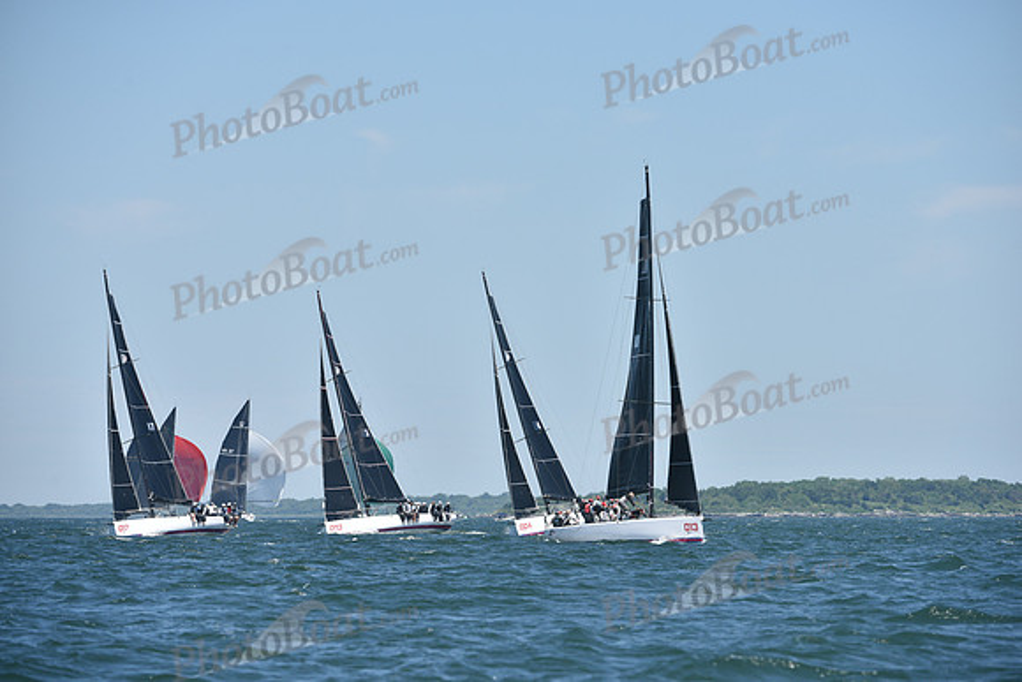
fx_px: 7950
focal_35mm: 280
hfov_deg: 7.4
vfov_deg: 4.9
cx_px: 511
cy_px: 341
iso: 250
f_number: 7.1
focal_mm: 280
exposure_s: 1/1000
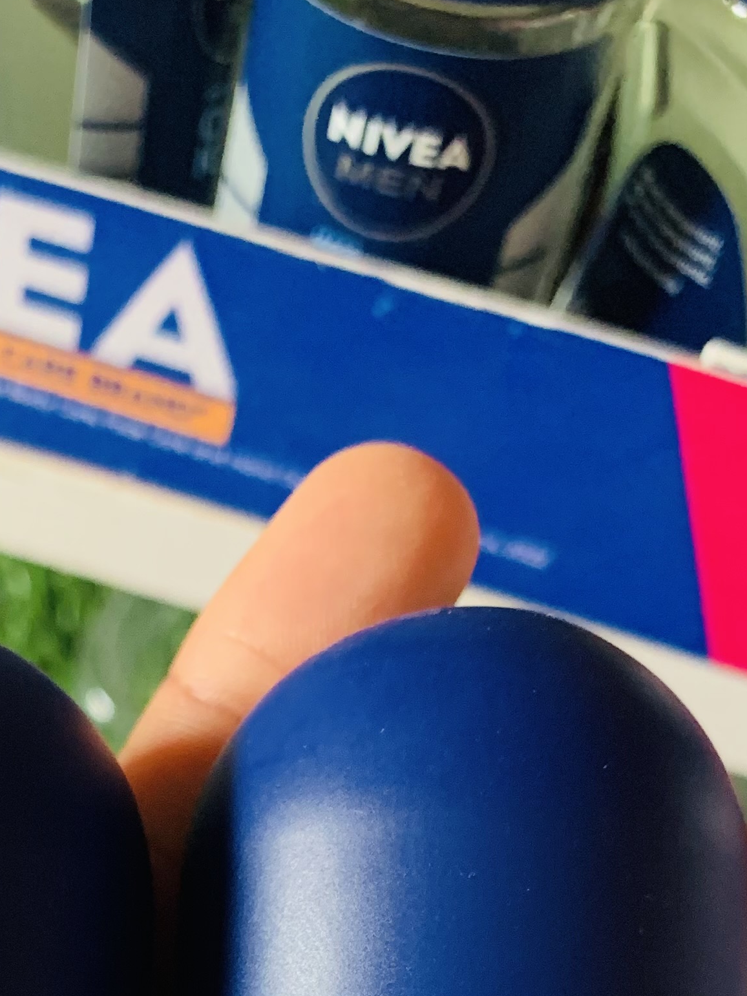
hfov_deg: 21.1
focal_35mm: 68
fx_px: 1957
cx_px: 48
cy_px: 1117
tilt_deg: -59.7
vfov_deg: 26.2
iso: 320
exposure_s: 1/60
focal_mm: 4.25
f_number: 1.8
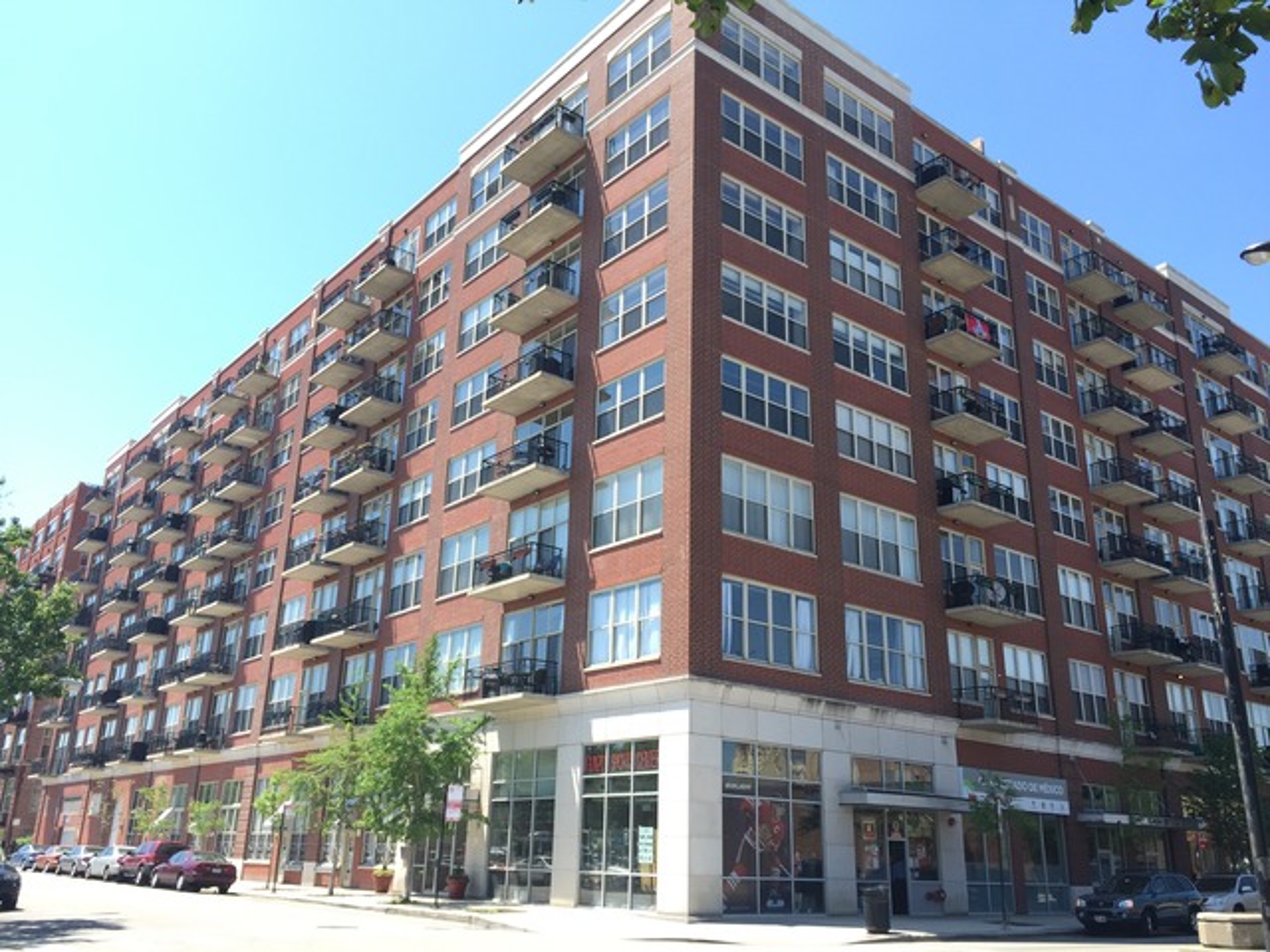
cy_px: 476
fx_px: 1064
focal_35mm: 29
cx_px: 635
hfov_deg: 61.7
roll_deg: -2.2
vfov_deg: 48.2
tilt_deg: +19.8
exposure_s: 1/549
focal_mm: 4.15
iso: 32
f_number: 2.2
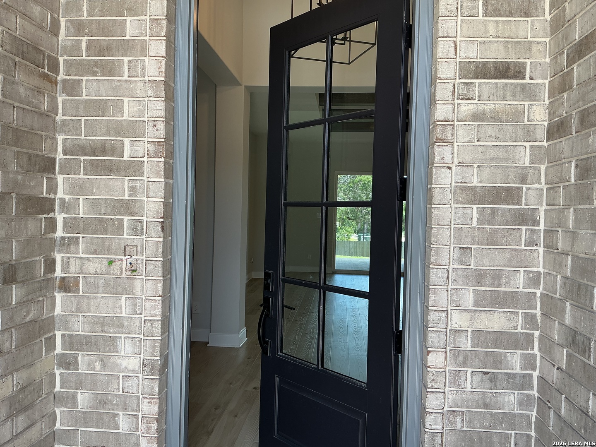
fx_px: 499
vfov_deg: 48.2
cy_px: 224
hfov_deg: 61.7
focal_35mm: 29
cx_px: 298
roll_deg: -1.3
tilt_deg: -0.9
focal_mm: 3
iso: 20
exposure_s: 1/165
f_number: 1.8
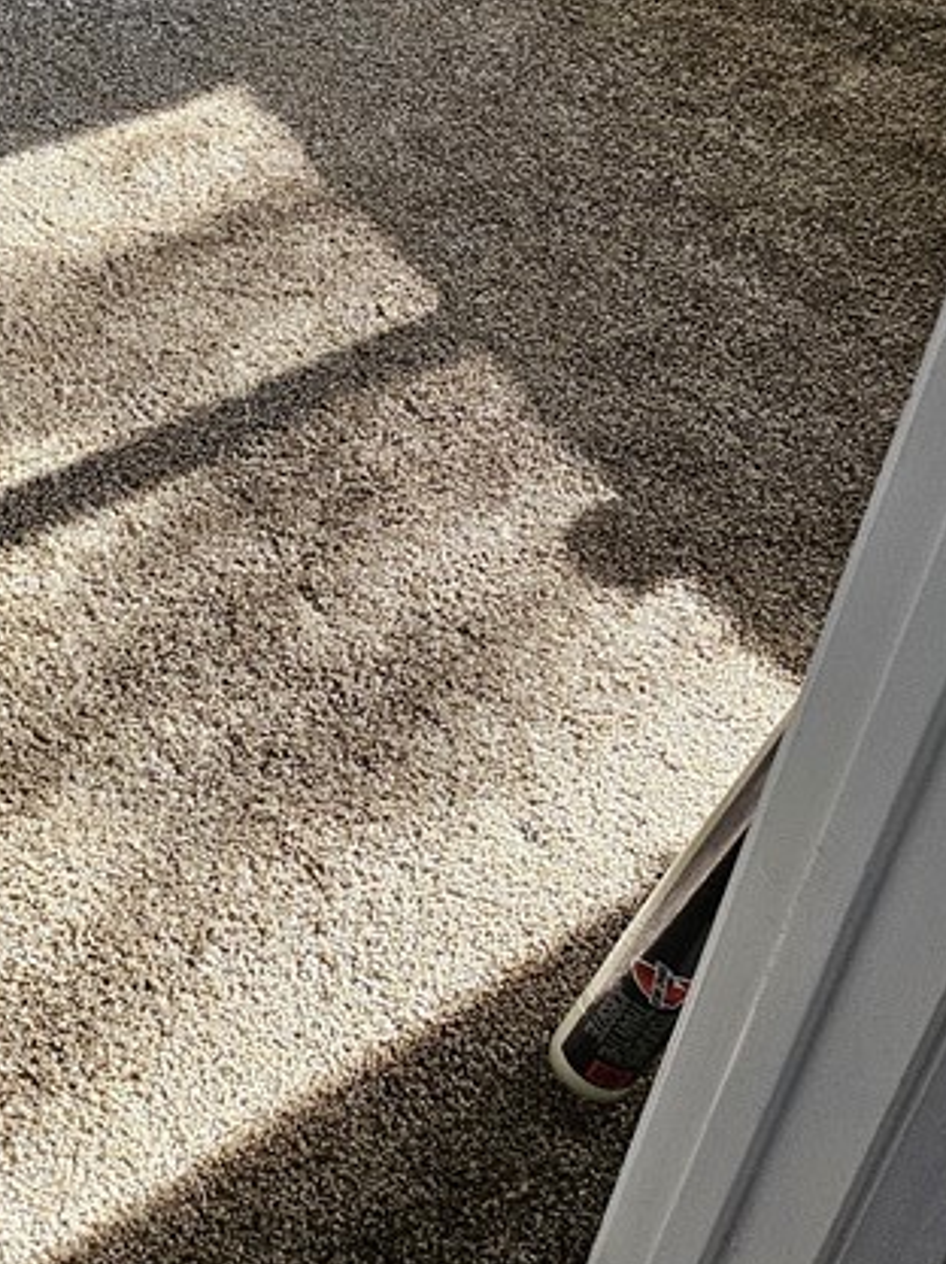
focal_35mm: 59
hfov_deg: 23.0
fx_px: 2153
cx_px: -143
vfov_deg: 31.0
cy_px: 91
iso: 400
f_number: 1.8
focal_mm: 5
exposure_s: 1/120
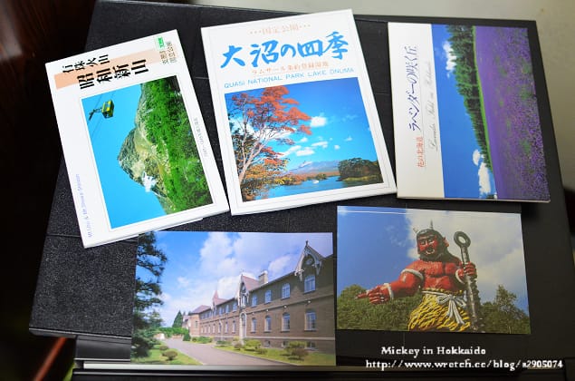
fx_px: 836
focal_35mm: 52
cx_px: 288
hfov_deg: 37.9
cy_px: 190
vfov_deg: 25.6
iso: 1250
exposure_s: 1/80
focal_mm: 35
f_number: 2.8
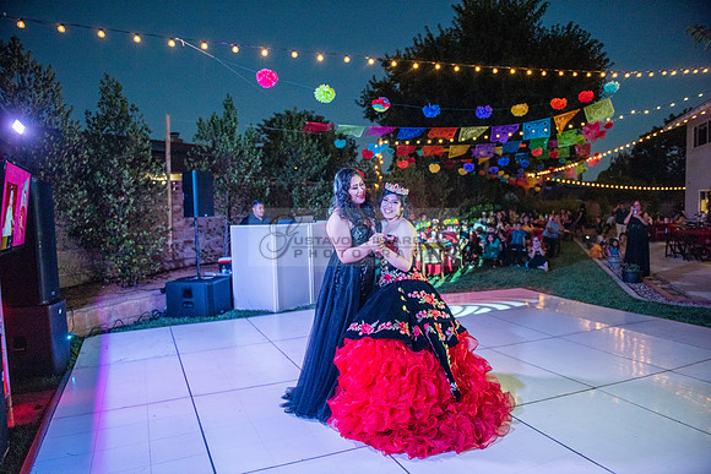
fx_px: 474
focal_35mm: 24
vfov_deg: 53.2
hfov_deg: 73.7
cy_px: 237
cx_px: 356
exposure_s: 1/200
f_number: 2.8
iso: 1600
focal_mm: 24
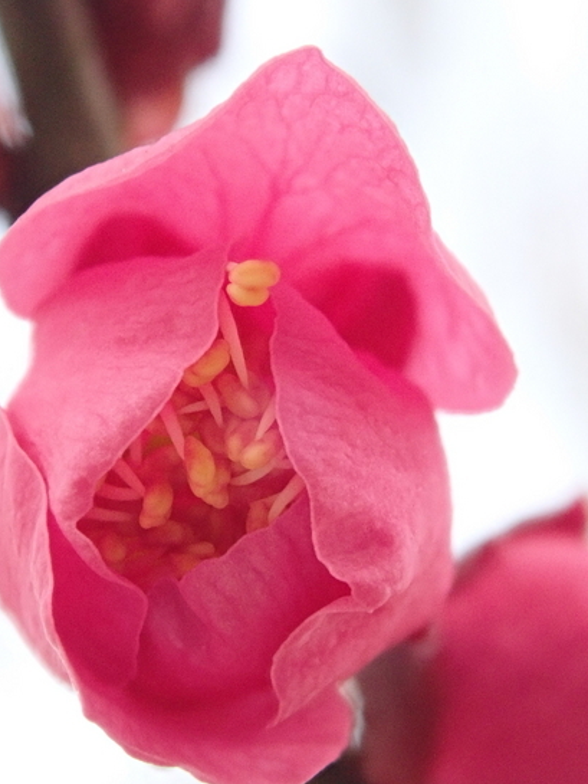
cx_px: 275
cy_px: 413
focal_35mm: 110
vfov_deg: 17.9
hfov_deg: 13.5
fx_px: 2490
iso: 800
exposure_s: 1/200
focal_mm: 18
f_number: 6.3
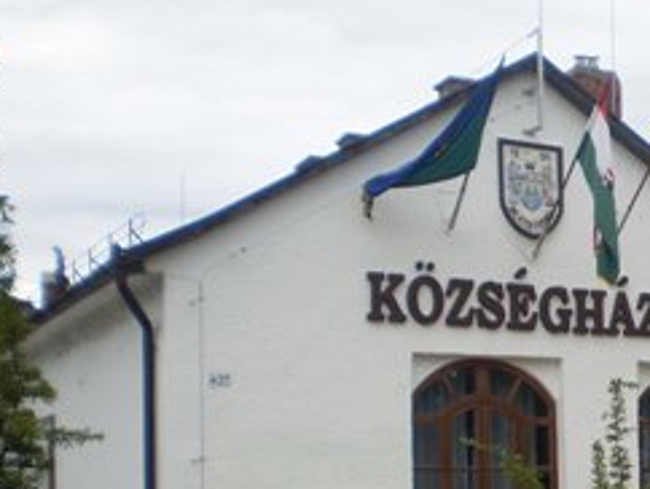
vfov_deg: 18.5
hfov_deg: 23.6
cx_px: 689
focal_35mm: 78
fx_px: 1466
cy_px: 473
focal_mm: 6.3
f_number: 3.1
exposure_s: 1/400
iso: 64
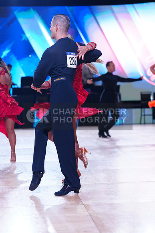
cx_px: 78
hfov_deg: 15.9
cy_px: 116
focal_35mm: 86
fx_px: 555
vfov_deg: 23.6
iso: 1250
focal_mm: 86
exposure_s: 1/640
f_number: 2.8
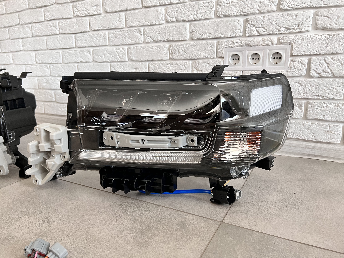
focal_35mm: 26
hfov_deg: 67.3
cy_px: 129
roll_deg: +1.8
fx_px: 258
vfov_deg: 53.1
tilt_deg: -11.4
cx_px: 172
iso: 125
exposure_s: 1/97
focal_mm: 5.7
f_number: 1.5
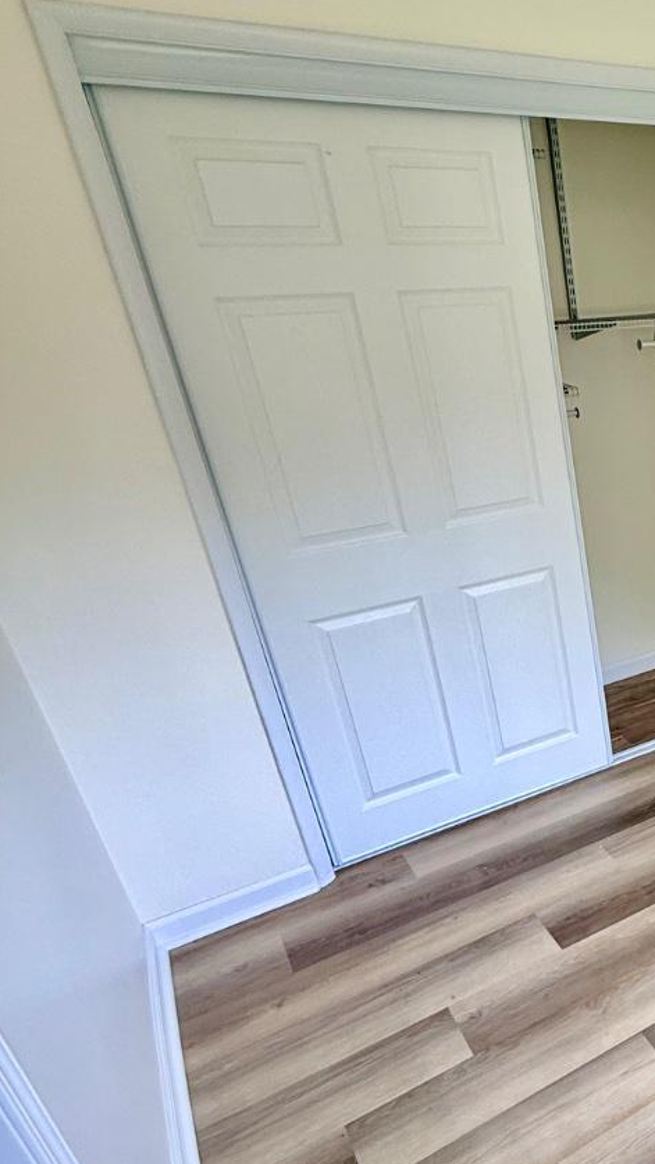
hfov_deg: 33.6
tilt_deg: -25.2
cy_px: 683
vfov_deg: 67.4
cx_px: 787
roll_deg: +1.9
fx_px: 864
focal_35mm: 28
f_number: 2.2
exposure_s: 1/99
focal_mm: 2.22
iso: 50
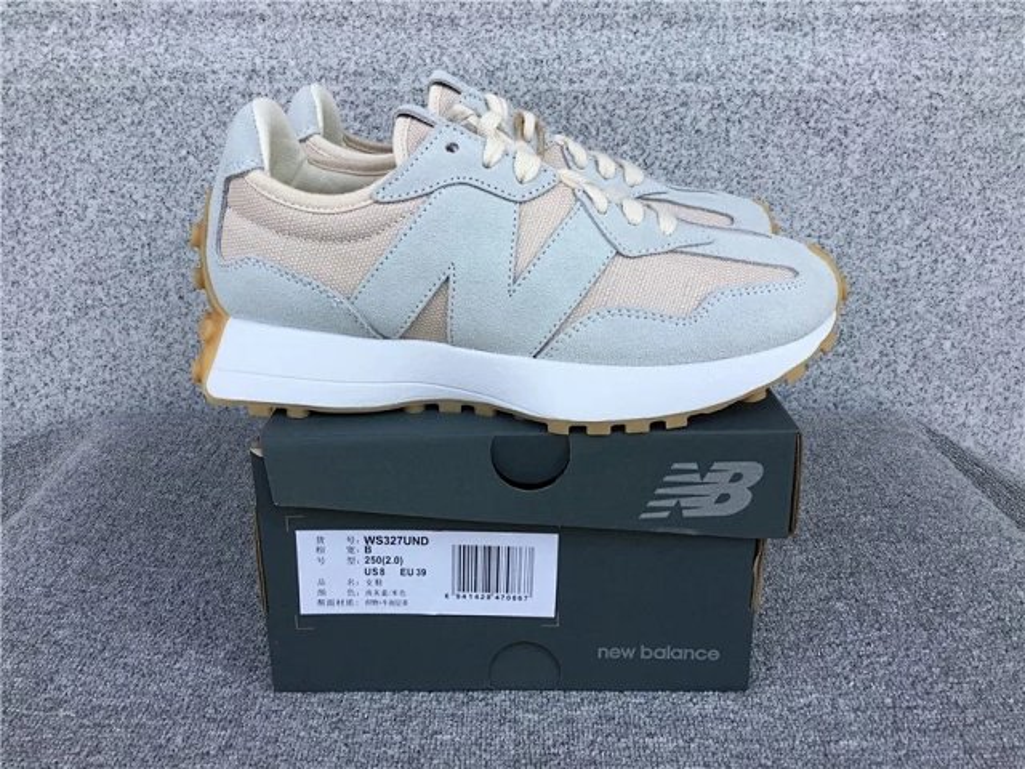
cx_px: 512
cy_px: 384
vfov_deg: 45.4
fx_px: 918
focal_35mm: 31
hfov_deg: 58.4
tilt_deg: -20.7
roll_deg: +0.2
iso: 25
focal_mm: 3.3
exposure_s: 1/309
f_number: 2.4
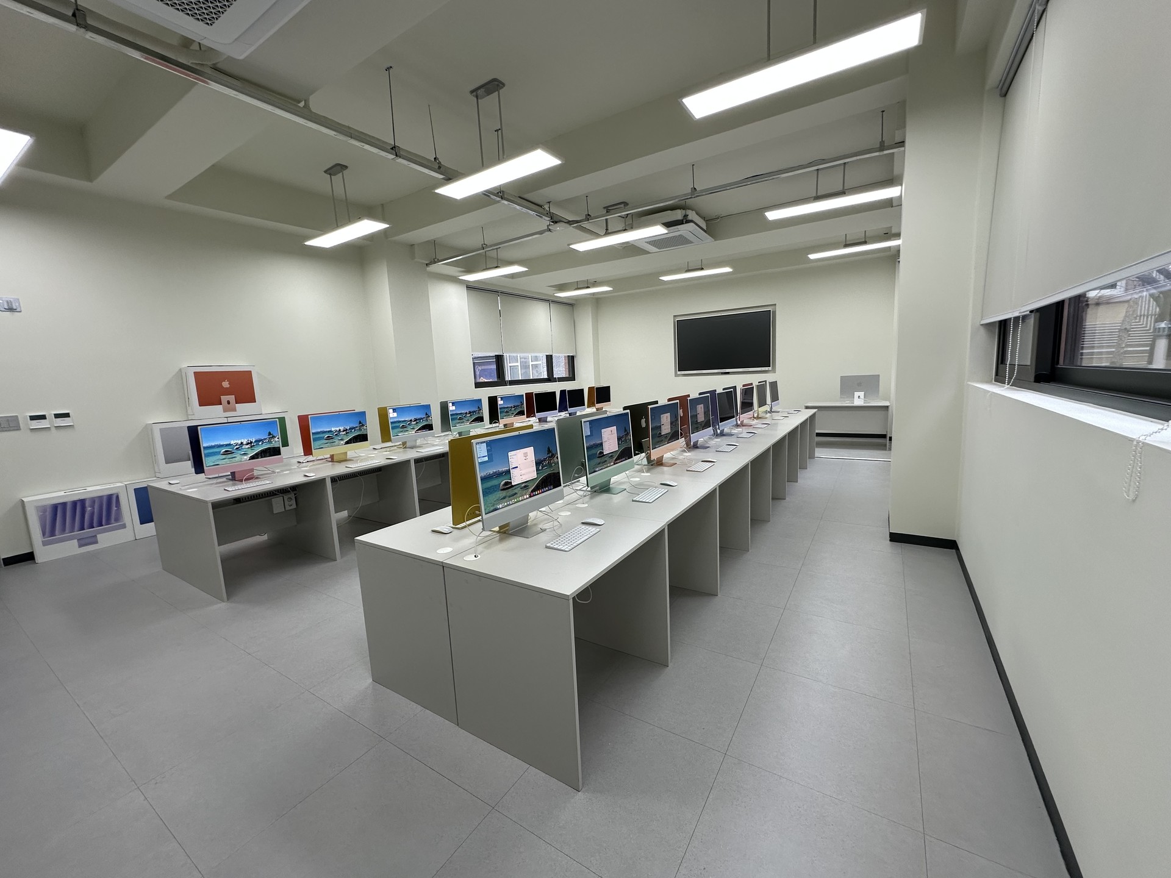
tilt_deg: -8.4
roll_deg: +2.9
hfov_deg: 102.1
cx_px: 586
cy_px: 439
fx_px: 474
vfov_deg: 85.7
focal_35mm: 14
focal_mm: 2.22
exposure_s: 1/120
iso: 100
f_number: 2.2
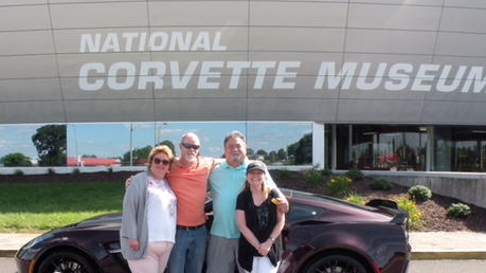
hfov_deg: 49.3
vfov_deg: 28.7
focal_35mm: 41
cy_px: 188
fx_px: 528
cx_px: 221
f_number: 5
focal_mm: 4.7
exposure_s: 1/131
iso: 64
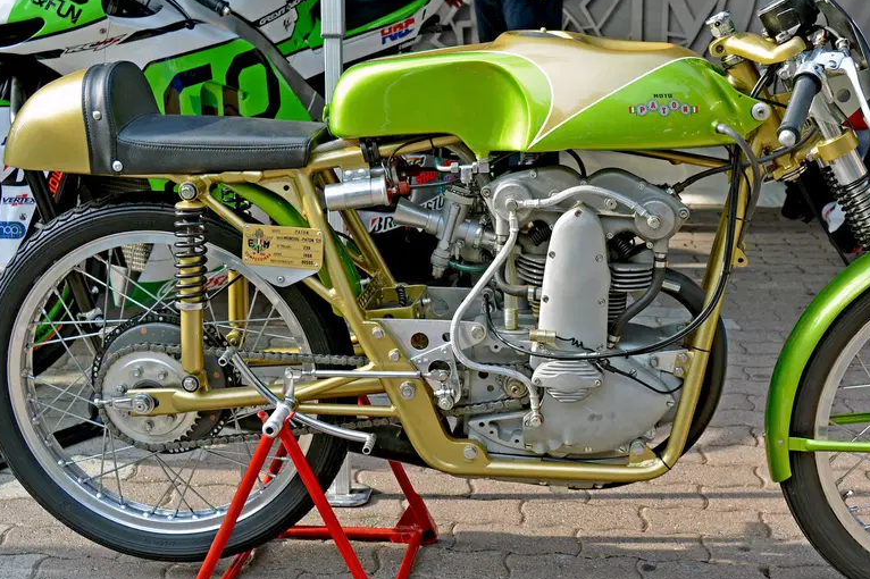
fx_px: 1420
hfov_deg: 33.7
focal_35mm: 59
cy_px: 267
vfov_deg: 23.1
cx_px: 601
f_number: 6.3
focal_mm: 25
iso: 200
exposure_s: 1/160
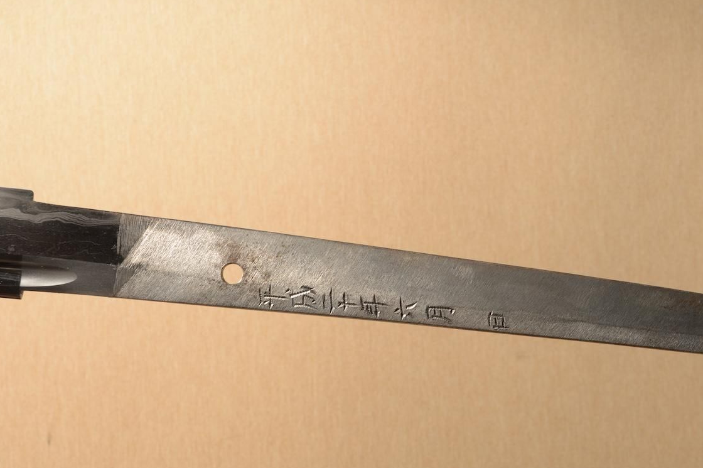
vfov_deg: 18.1
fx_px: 1463
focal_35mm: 75
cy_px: 277
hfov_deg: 27.0
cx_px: 416
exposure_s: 1/2
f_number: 11
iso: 400
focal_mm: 40
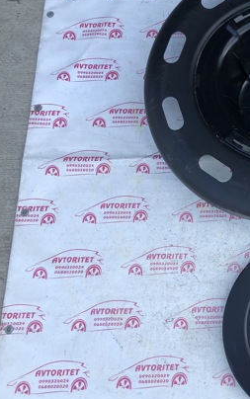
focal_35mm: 47
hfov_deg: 24.6
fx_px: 512
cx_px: 307
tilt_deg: -67.4
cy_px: 192
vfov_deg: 42.6
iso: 20
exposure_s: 1/264
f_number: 1.8
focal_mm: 4
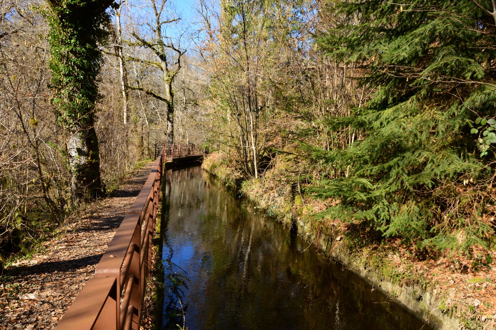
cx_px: 248
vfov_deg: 47.9
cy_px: 165
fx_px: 372
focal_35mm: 27
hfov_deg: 67.4
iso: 100
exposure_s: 1/50
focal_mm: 18
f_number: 9
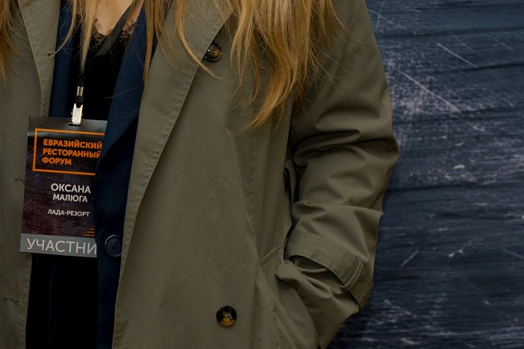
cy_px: -106
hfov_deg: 13.6
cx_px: -153
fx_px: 2125
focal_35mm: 146
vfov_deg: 9.2
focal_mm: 50
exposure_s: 1/125
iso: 400
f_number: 4.5
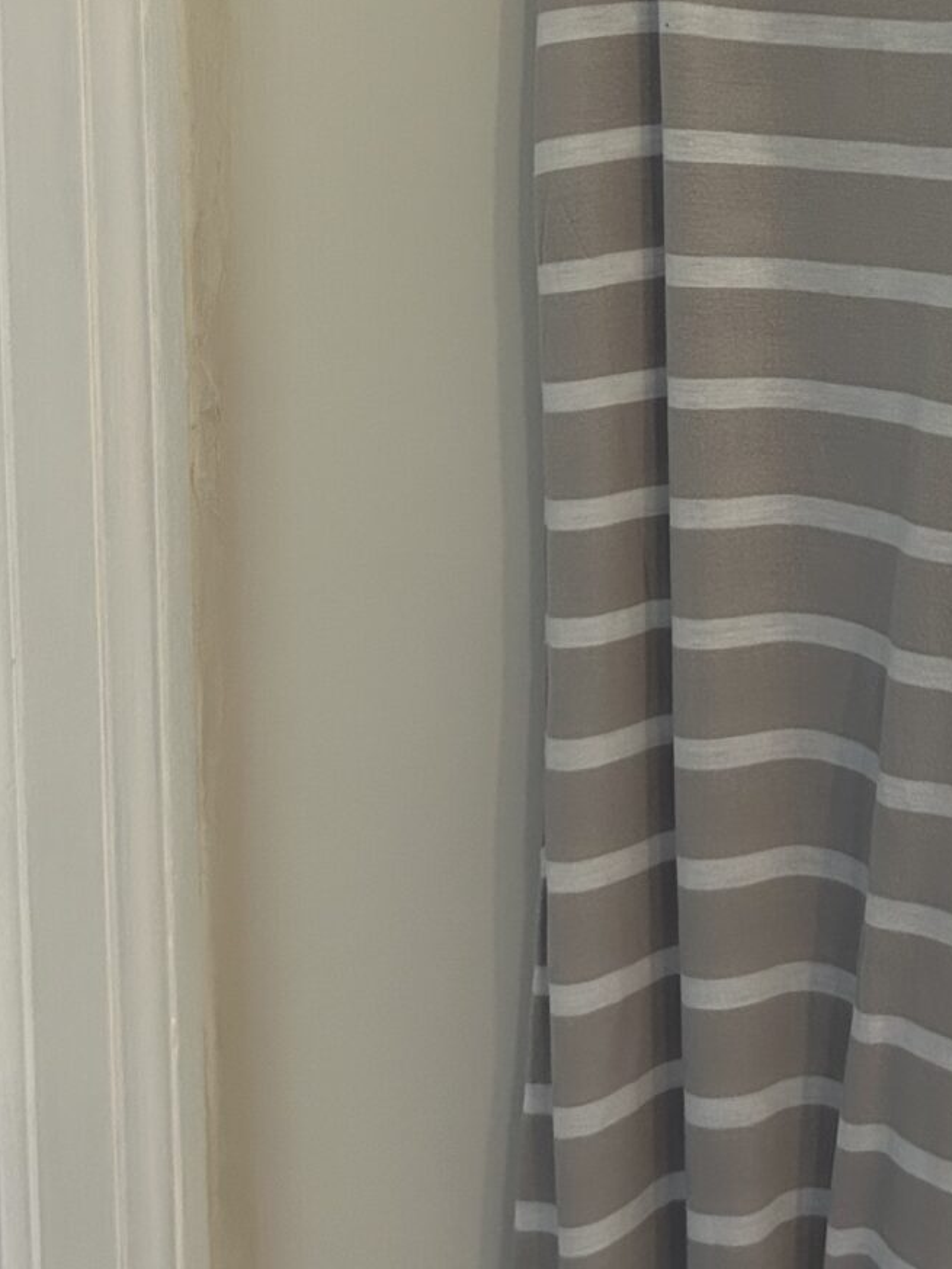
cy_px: 246
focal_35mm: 61
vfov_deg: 30.9
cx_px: 855
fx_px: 2236
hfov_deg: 23.4
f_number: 1.5
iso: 500
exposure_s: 1/60
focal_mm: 5.7
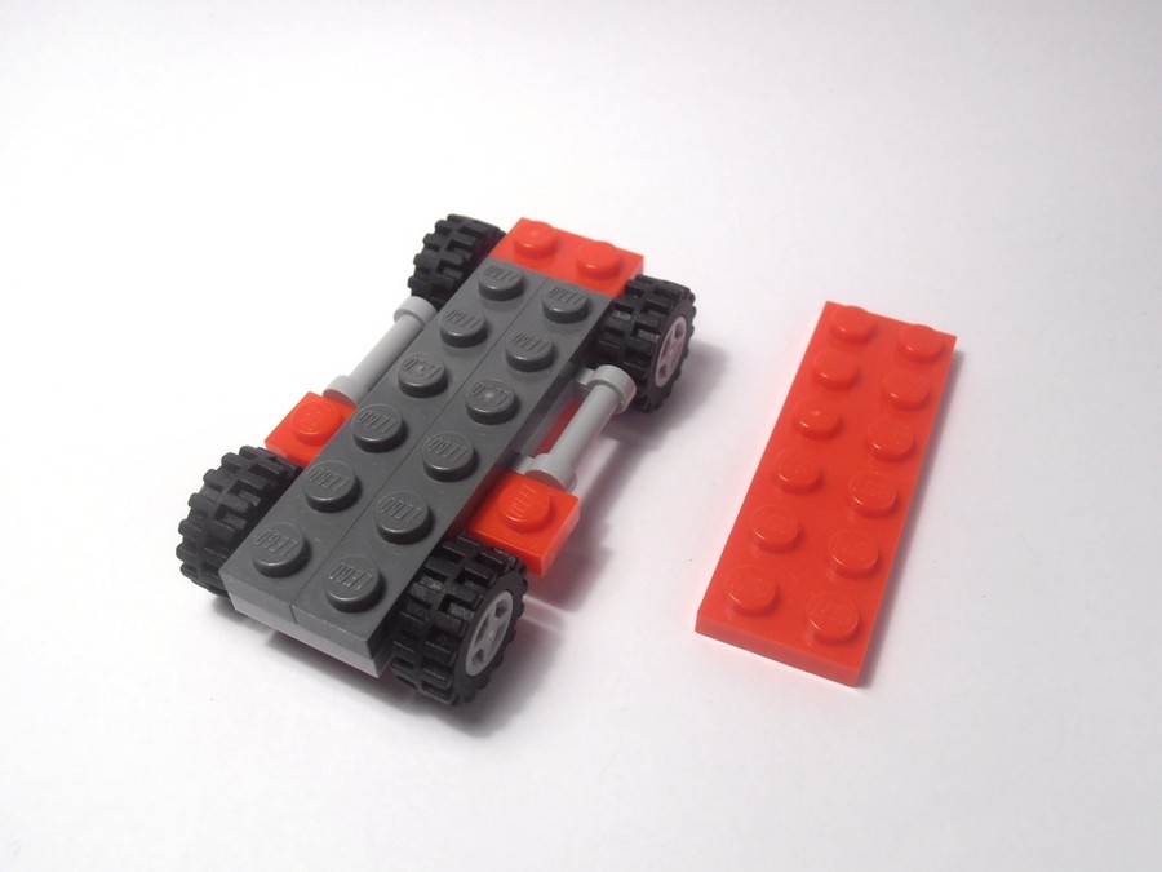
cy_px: 436
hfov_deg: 50.1
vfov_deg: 38.7
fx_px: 1242
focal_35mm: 37
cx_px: 581
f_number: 3.9
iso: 80
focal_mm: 6.61
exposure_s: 1/80
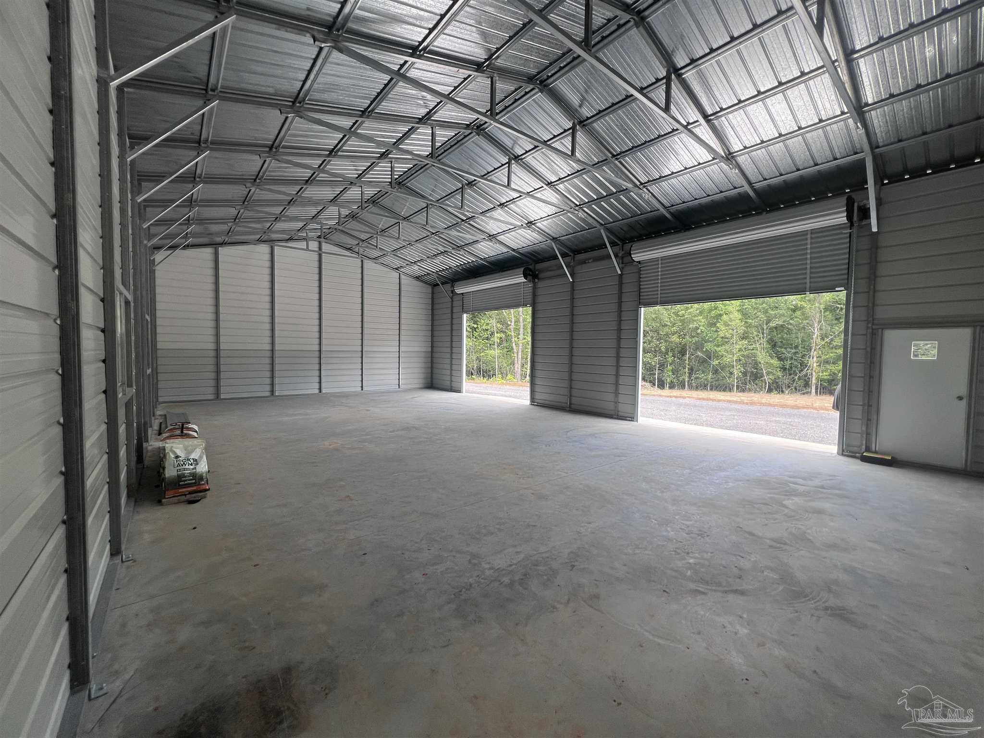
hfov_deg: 106.2
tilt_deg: -2.4
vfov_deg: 89.9
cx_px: 492
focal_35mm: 13
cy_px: 369
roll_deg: -0.6
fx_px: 370
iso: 40
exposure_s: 1/99
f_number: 1.8
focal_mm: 1.57
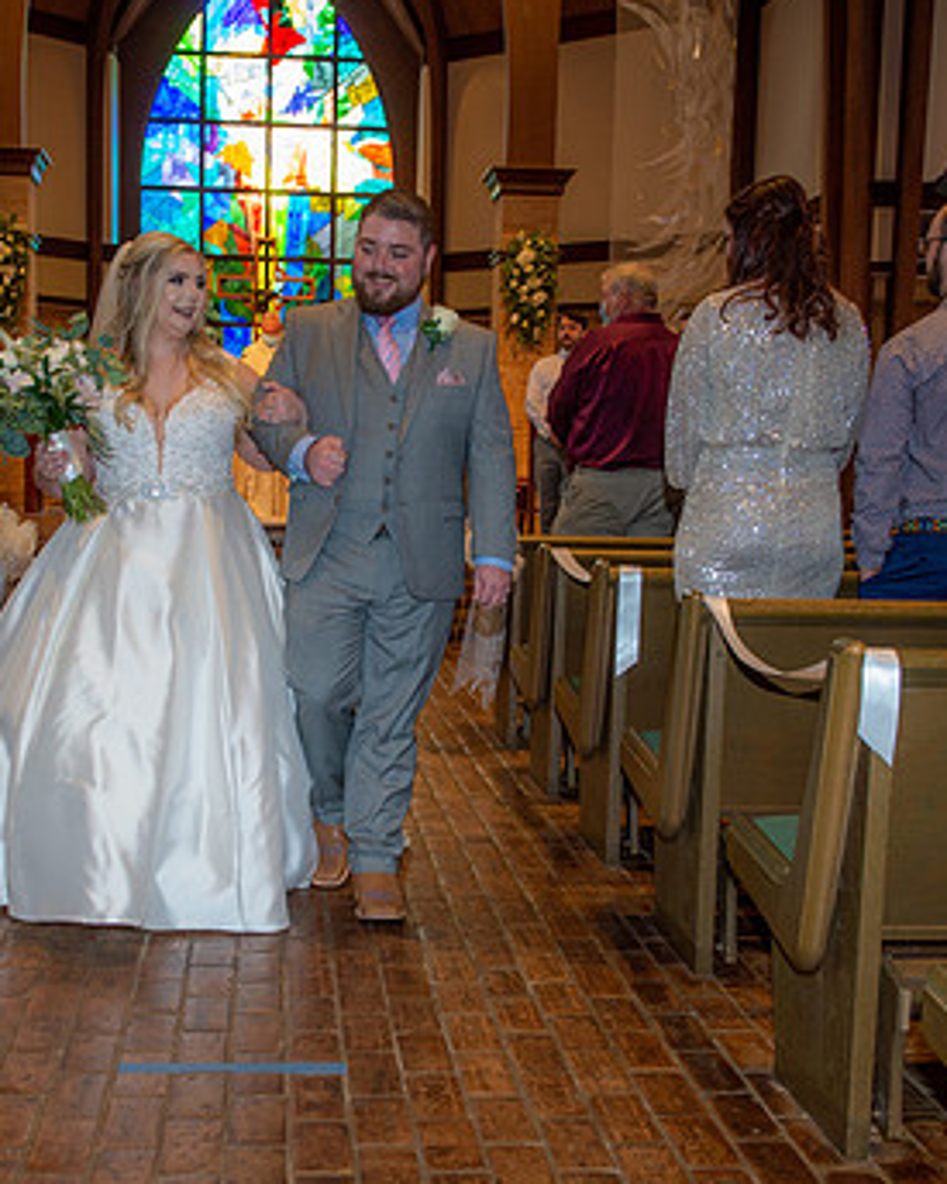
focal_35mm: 49
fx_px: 1717
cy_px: 644
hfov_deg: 30.8
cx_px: 393
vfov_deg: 38.0
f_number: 5
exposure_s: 1/125
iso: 1250
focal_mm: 31
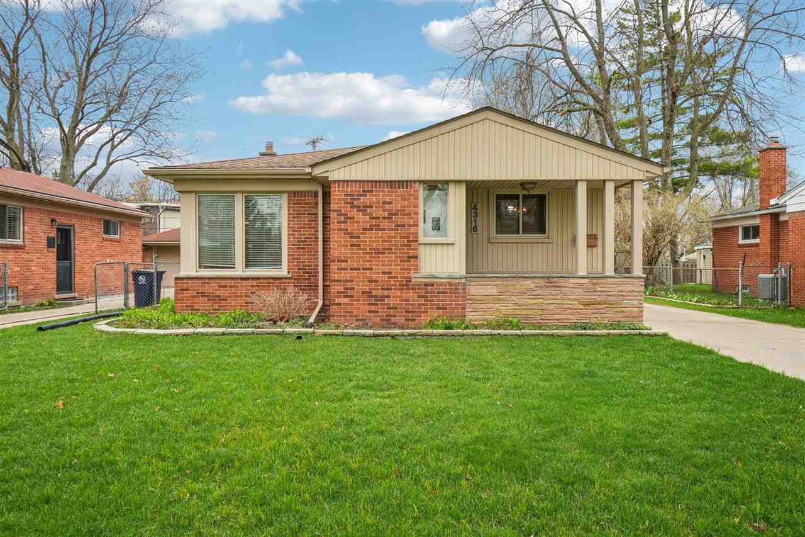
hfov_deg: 73.8
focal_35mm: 24
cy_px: 268
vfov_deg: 53.1
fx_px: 537
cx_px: 402
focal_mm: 16
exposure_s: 1/45
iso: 100
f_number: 8
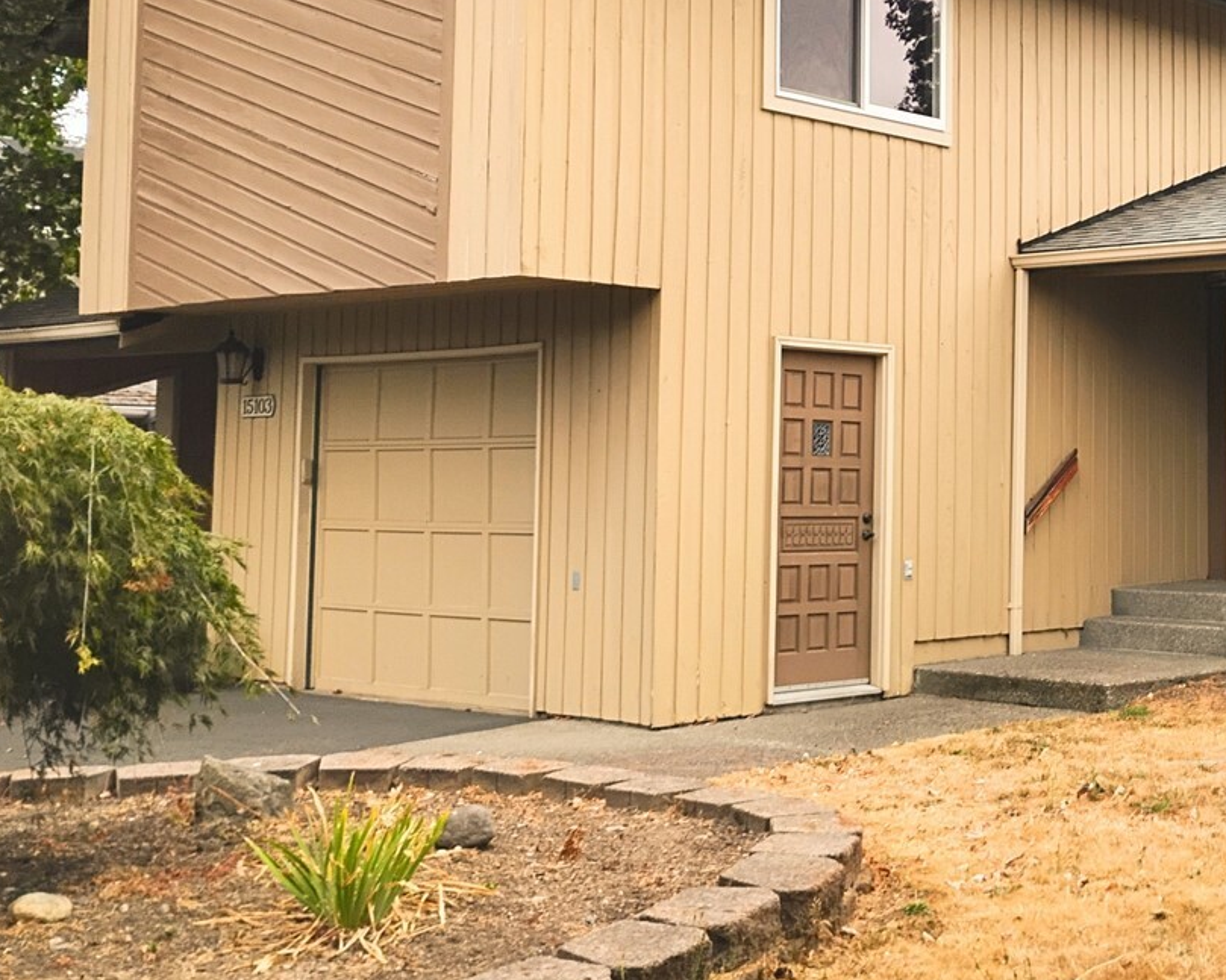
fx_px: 1959
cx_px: 1058
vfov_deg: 27.9
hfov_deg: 33.3
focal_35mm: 54
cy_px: 326
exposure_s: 1/120
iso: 129
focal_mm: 4.26
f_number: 1.8
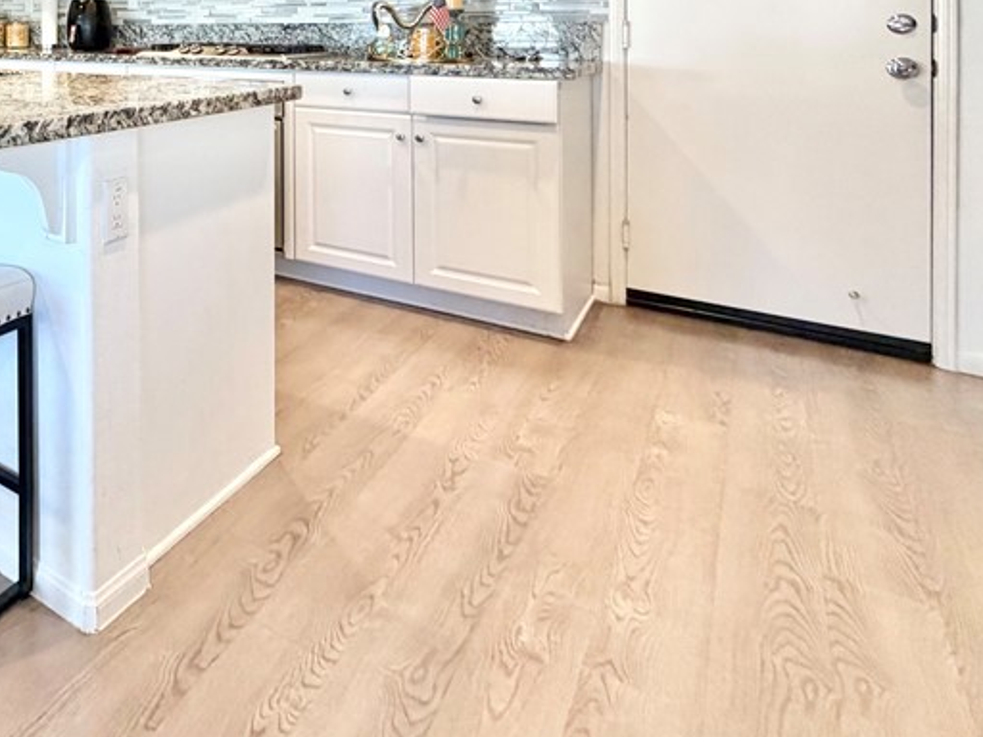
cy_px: 23
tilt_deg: -0.4
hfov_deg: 51.9
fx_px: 795
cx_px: 19
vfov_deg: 43.6
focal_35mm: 28
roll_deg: +0.0
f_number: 2.2
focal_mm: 2.22
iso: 250
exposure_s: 1/120
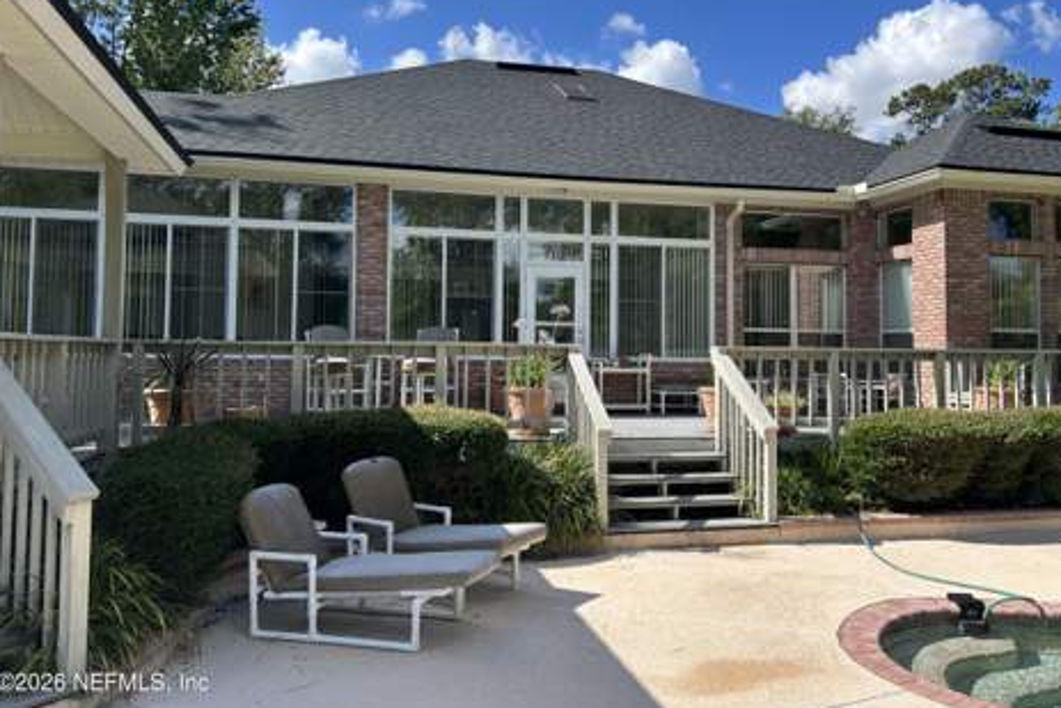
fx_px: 825
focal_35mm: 28
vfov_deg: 46.3
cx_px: 545
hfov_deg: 65.4
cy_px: 306
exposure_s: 1/2762
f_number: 1.5
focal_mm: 5.7
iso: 50
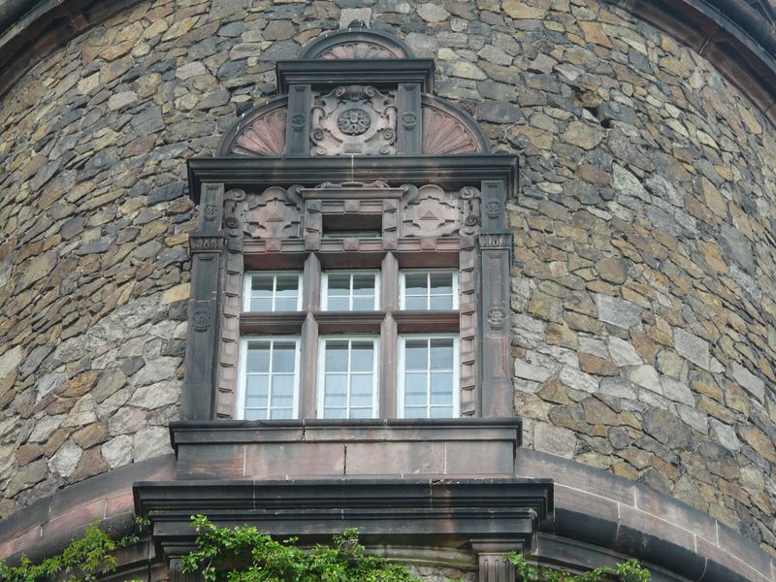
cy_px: 291
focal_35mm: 157
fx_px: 3520
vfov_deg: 9.5
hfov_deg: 12.6
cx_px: 388
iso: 100
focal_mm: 25.9
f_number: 4
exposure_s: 1/100
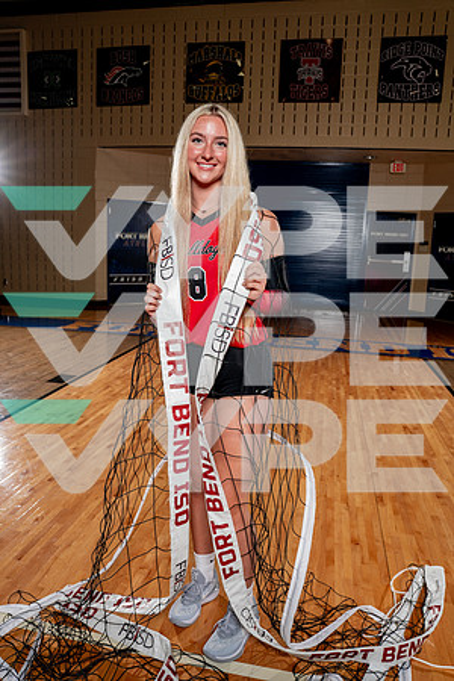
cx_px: 227
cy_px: 340
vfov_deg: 67.4
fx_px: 511
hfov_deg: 47.9
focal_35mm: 27
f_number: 5.6
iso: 200
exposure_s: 1/250
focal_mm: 27
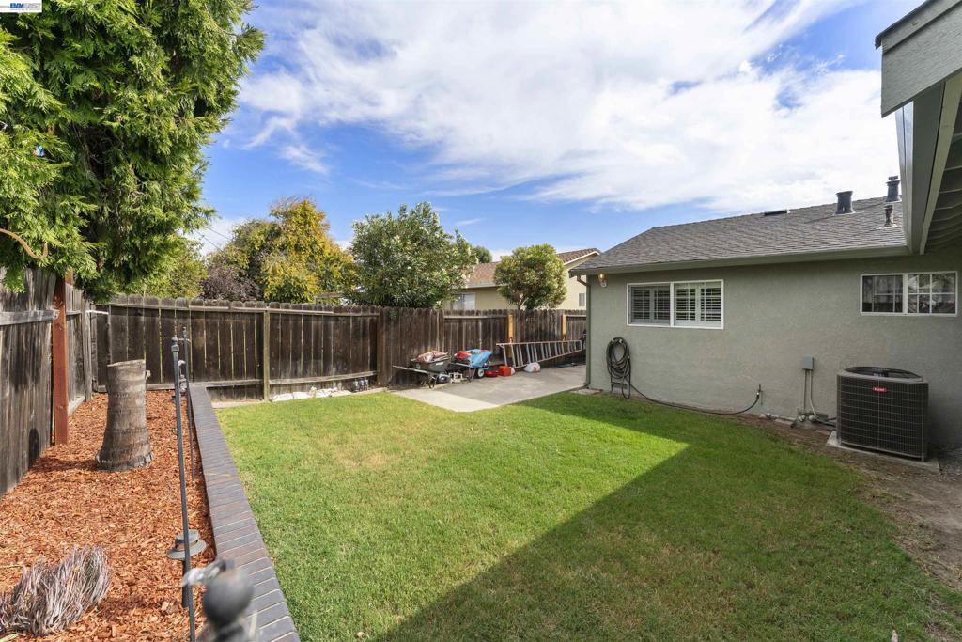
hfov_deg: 104.2
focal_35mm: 14
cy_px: 321
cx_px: 481
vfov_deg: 81.2
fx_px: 374
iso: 100
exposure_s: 1/250
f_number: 7.1
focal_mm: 14
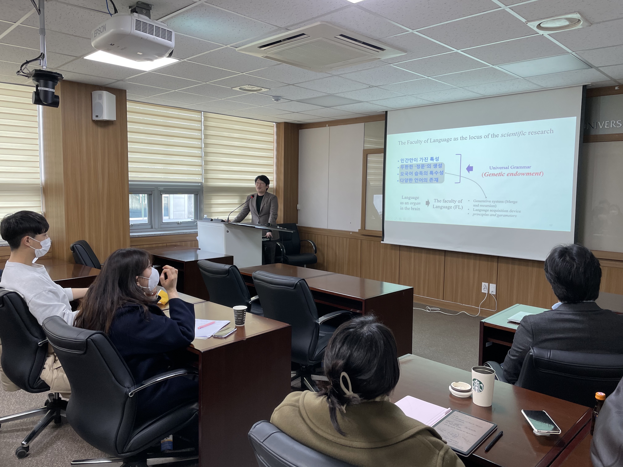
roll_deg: -1.2
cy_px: 234
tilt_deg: -5.1
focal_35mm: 26
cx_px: 312
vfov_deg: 53.1
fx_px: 468
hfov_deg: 67.3
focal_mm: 4.2
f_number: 1.6
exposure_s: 1/60
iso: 64
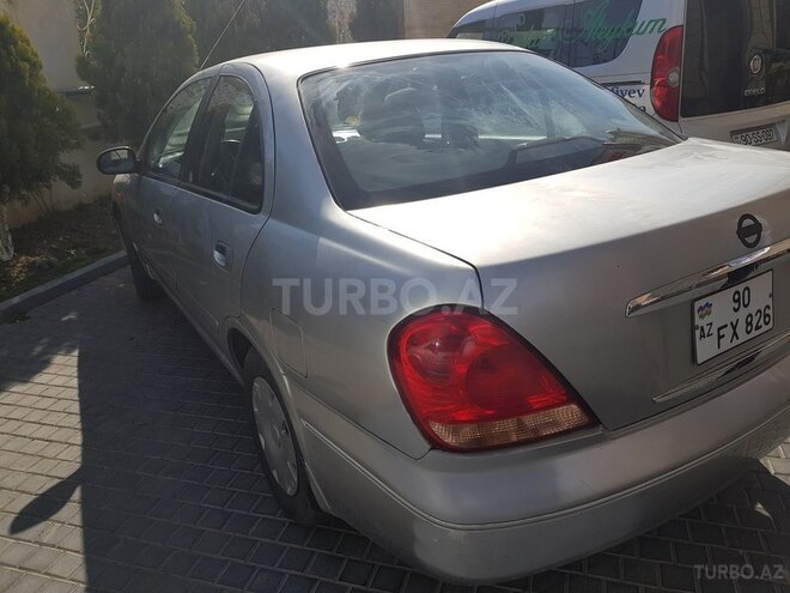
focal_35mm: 26
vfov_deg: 53.1
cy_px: 296
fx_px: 593
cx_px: 395
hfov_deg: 67.3
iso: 40
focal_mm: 4.2
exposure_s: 1/2736
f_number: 1.7
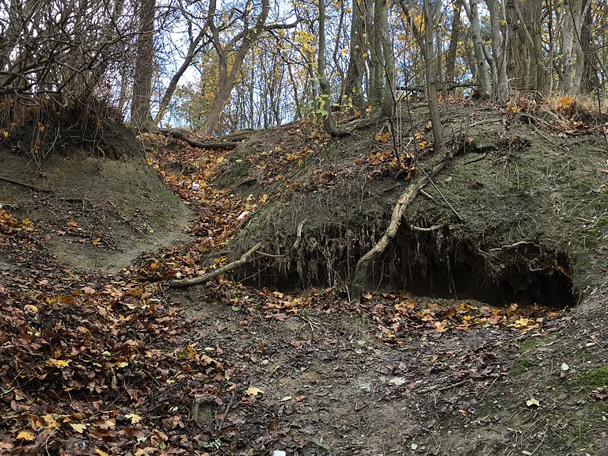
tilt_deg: +18.7
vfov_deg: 41.7
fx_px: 597
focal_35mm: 34
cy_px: 197
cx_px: 259
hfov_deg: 53.7
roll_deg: -0.1
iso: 32
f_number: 2.2
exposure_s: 1/100
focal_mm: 4.15
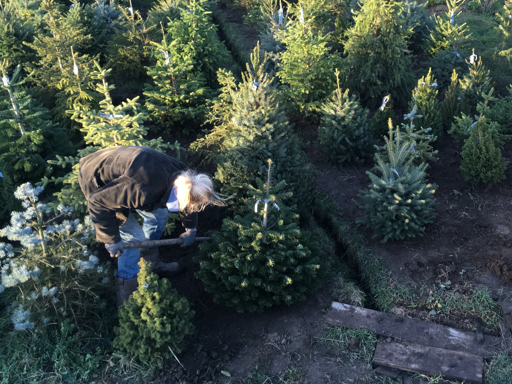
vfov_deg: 48.2
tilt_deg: -25.9
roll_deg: +1.2
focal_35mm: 29
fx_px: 429
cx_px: 256
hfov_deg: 61.7
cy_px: 192
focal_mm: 4.15
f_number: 2.2
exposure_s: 1/100
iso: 40
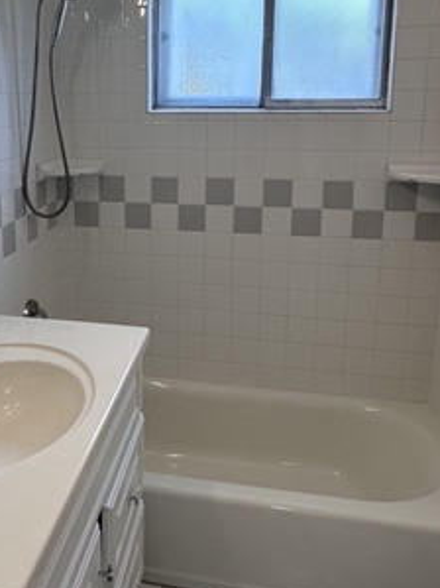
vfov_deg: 50.6
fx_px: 611
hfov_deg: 38.7
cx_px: 114
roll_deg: -0.5
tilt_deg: -8.2
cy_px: 205
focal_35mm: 36
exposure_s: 1/120
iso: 80
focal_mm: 2.22
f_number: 2.2
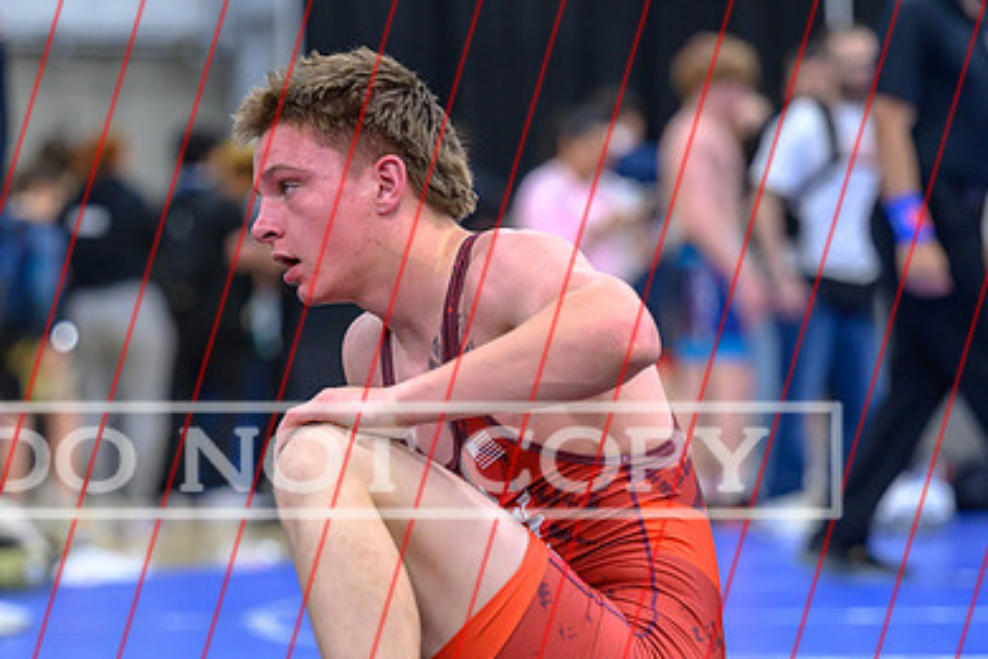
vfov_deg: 5.8
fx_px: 6449
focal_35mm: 235
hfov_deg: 8.8
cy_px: 455
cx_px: 387
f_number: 2.8
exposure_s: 1/640
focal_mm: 125
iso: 2500
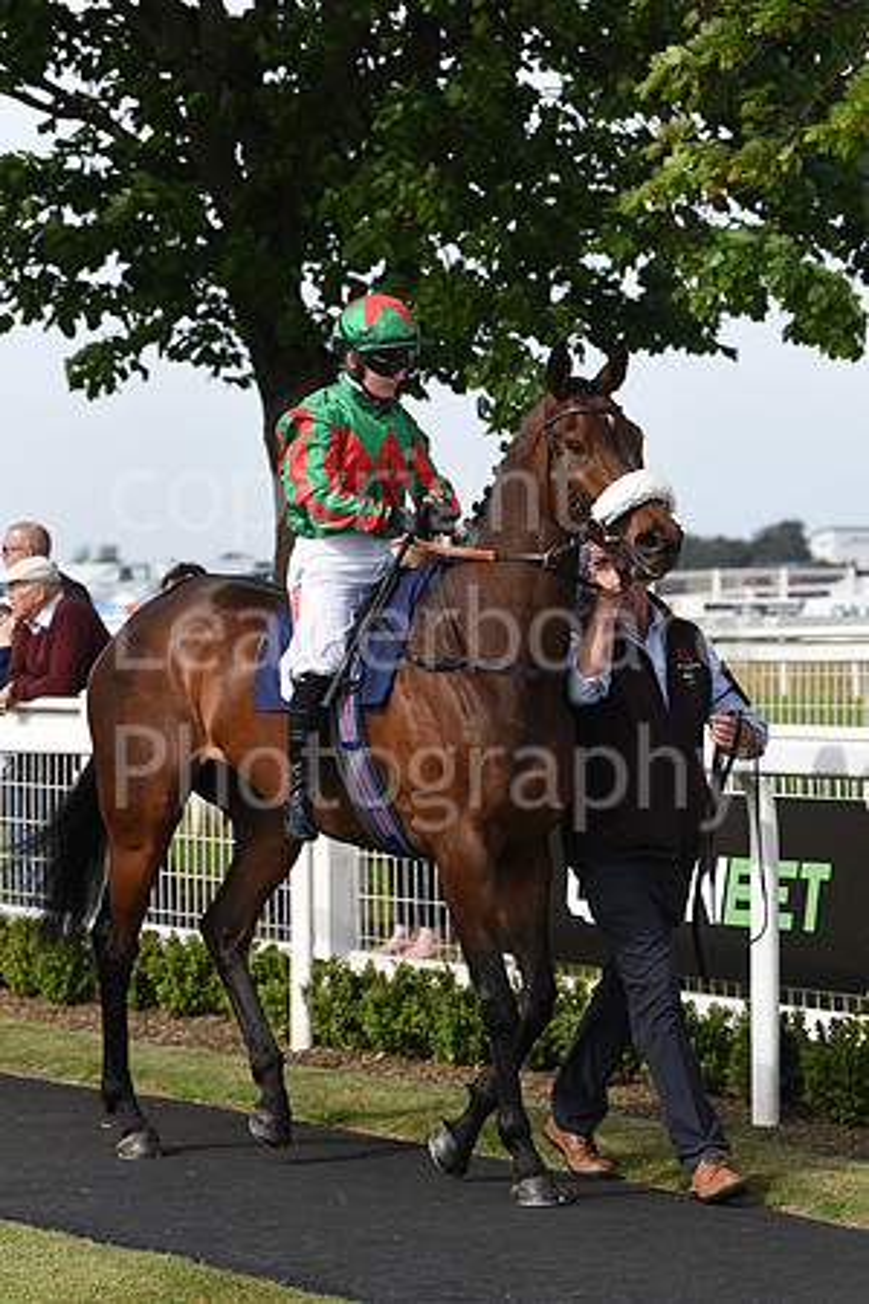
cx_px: 434
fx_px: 4888
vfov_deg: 15.2
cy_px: 652
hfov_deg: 10.2
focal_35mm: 135
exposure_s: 1/1600
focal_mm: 135
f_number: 5.6
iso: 400
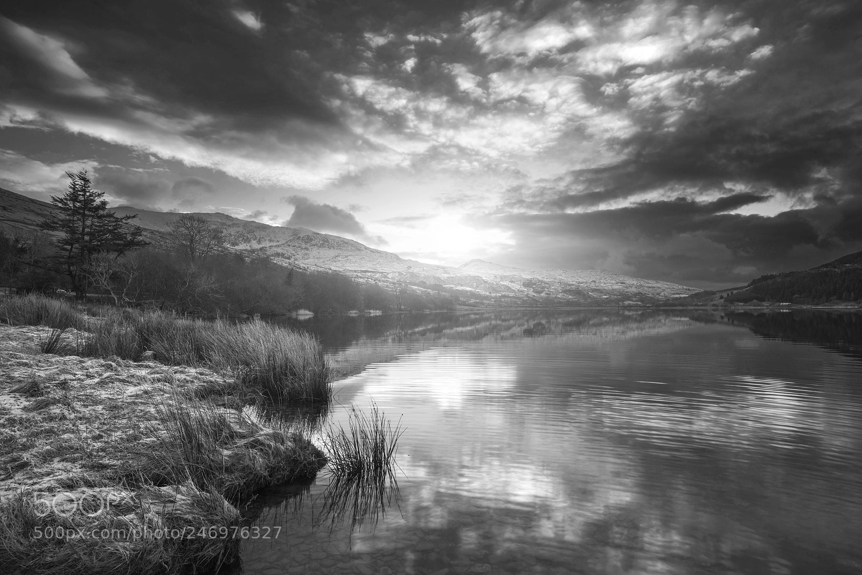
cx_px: 431
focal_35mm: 18
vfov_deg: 67.4
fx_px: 431
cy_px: 288
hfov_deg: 90.0
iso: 100
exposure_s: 1/6
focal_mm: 18
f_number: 16
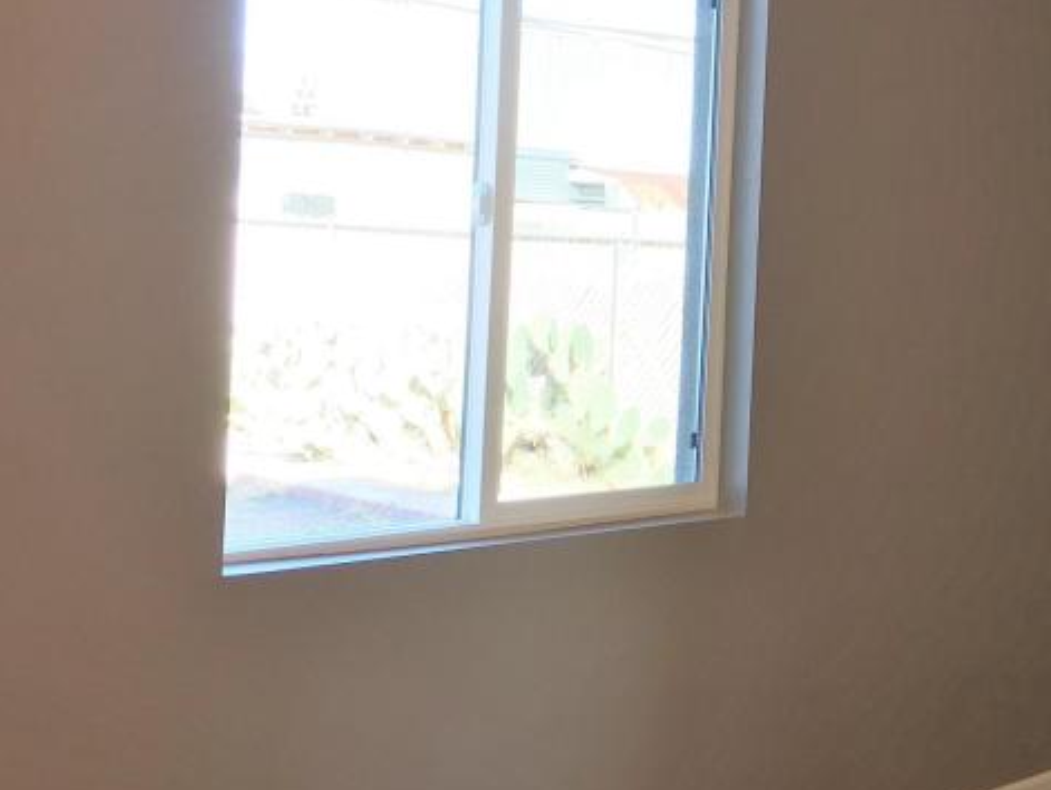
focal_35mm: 63
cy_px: 304
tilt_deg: -2.3
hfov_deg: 29.3
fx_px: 1914
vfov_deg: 23.3
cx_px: 962
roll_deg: -4.1
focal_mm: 4.15
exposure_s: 1/60
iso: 40
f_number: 2.2
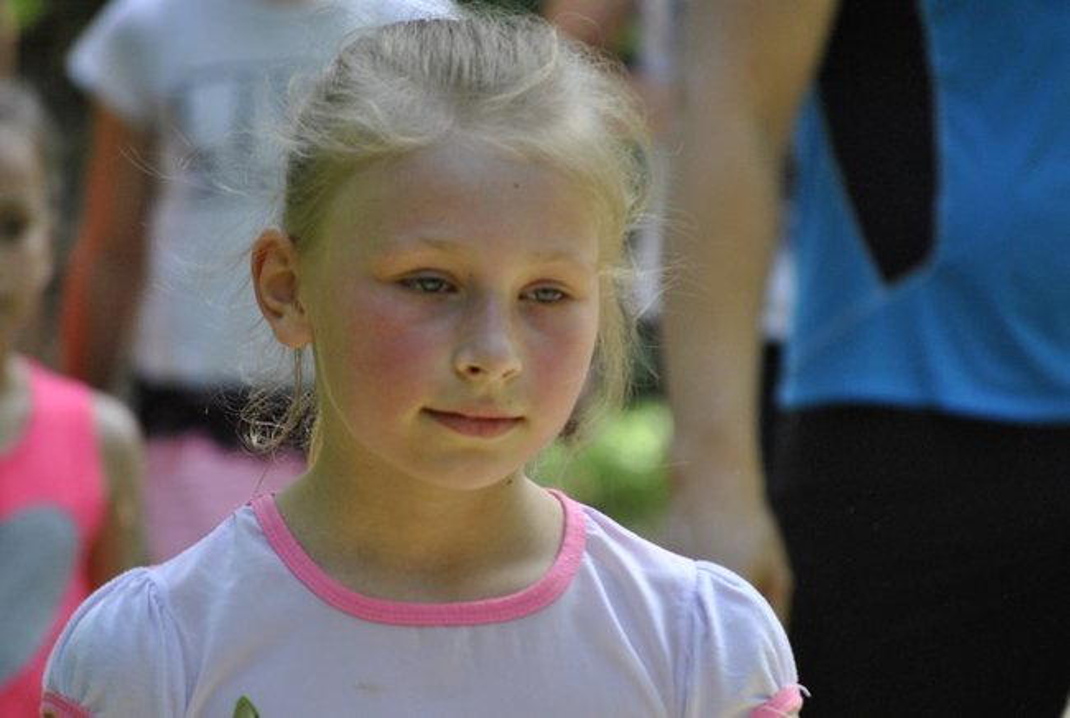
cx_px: 535
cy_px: 359
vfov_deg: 4.6
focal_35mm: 300
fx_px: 8933
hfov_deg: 6.9
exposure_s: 1/200
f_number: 5.6
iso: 800
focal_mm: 200
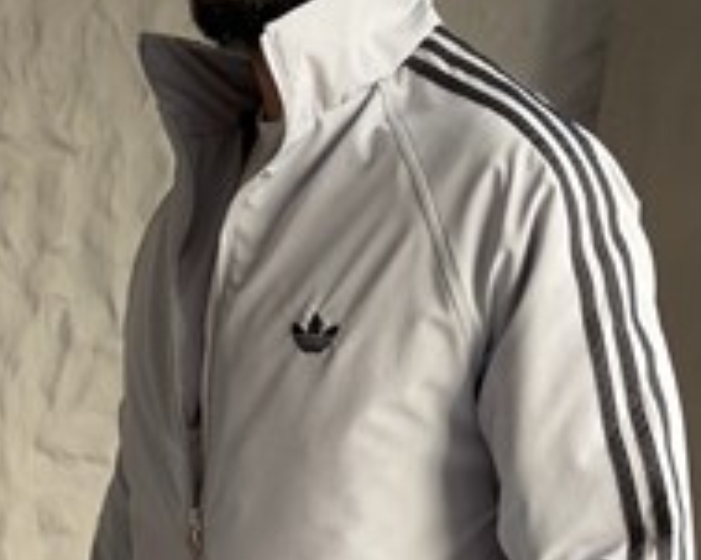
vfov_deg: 19.1
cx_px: 304
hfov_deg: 28.7
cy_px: 925
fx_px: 1369
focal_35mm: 66
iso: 500
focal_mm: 6.93
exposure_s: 1/174
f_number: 1.8
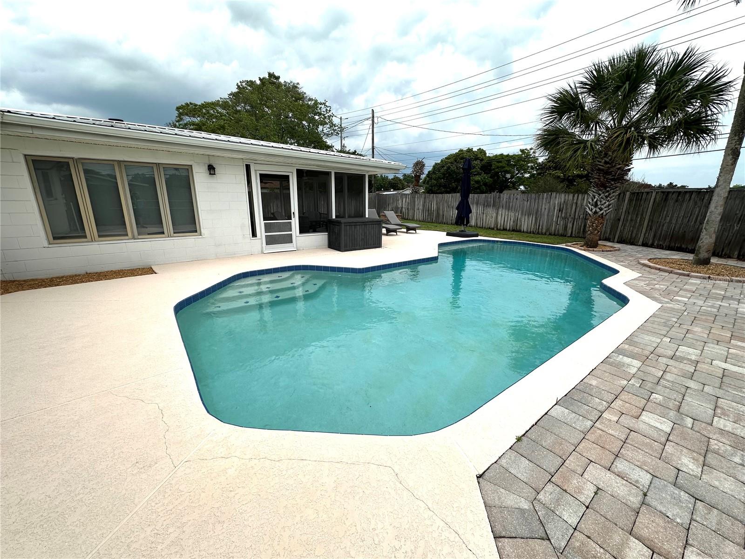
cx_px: 372
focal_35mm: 14
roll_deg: -1.1
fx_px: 301
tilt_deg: -15.2
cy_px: 280
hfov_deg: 102.1
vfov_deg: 85.7
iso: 50
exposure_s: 1/1770
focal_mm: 2.22
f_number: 2.2
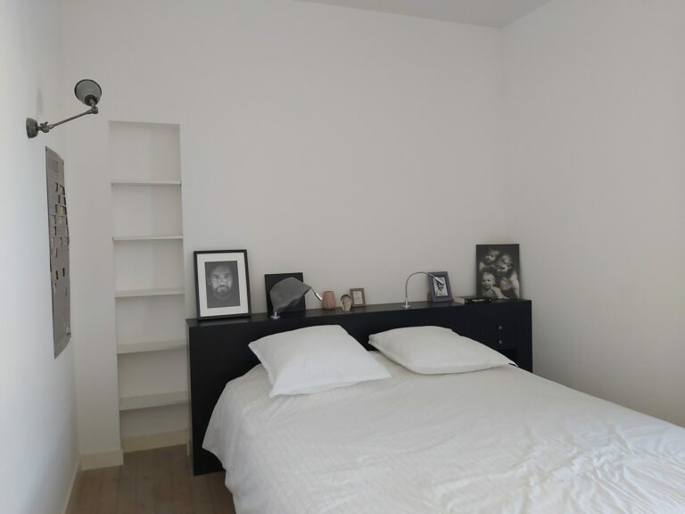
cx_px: 342
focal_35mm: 26
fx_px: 515
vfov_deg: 53.1
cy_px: 257
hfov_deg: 67.3
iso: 160
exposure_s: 1/60
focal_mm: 3.92
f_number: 1.7
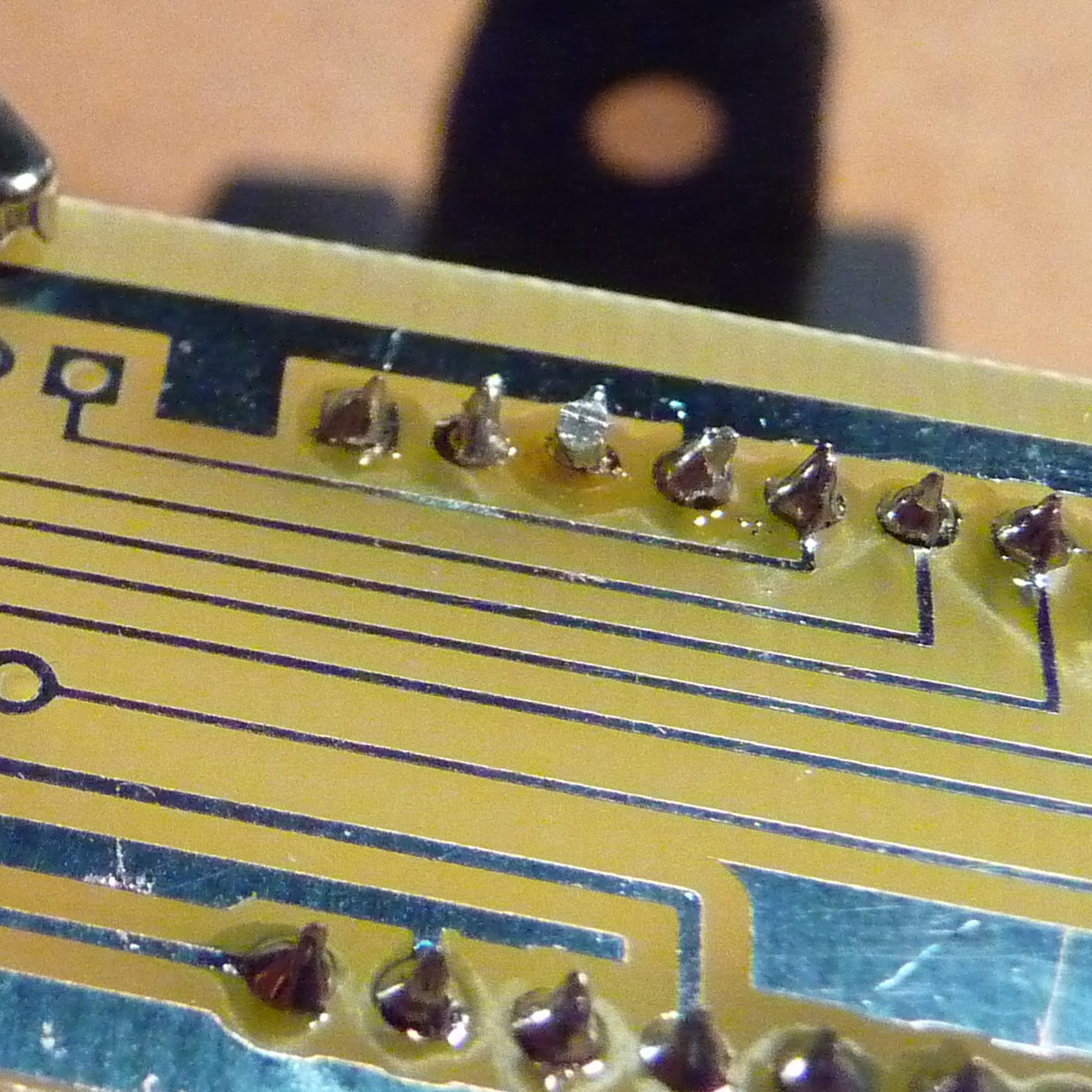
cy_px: 593
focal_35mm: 67
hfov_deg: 23.8
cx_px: -166
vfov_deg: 25.7
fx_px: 2391
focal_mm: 4.7
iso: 800
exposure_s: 1/60
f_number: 3.3
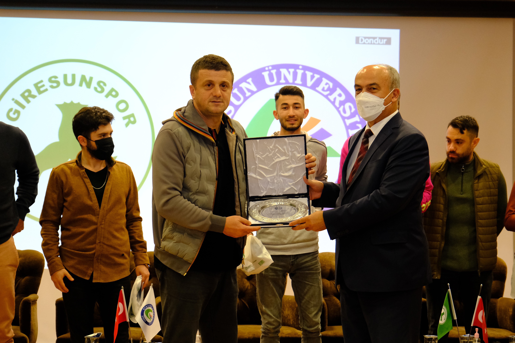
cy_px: 172
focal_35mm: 67
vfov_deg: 20.3
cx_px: 258
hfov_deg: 30.1
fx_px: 958
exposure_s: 1/100
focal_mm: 44.7
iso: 2500
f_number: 4
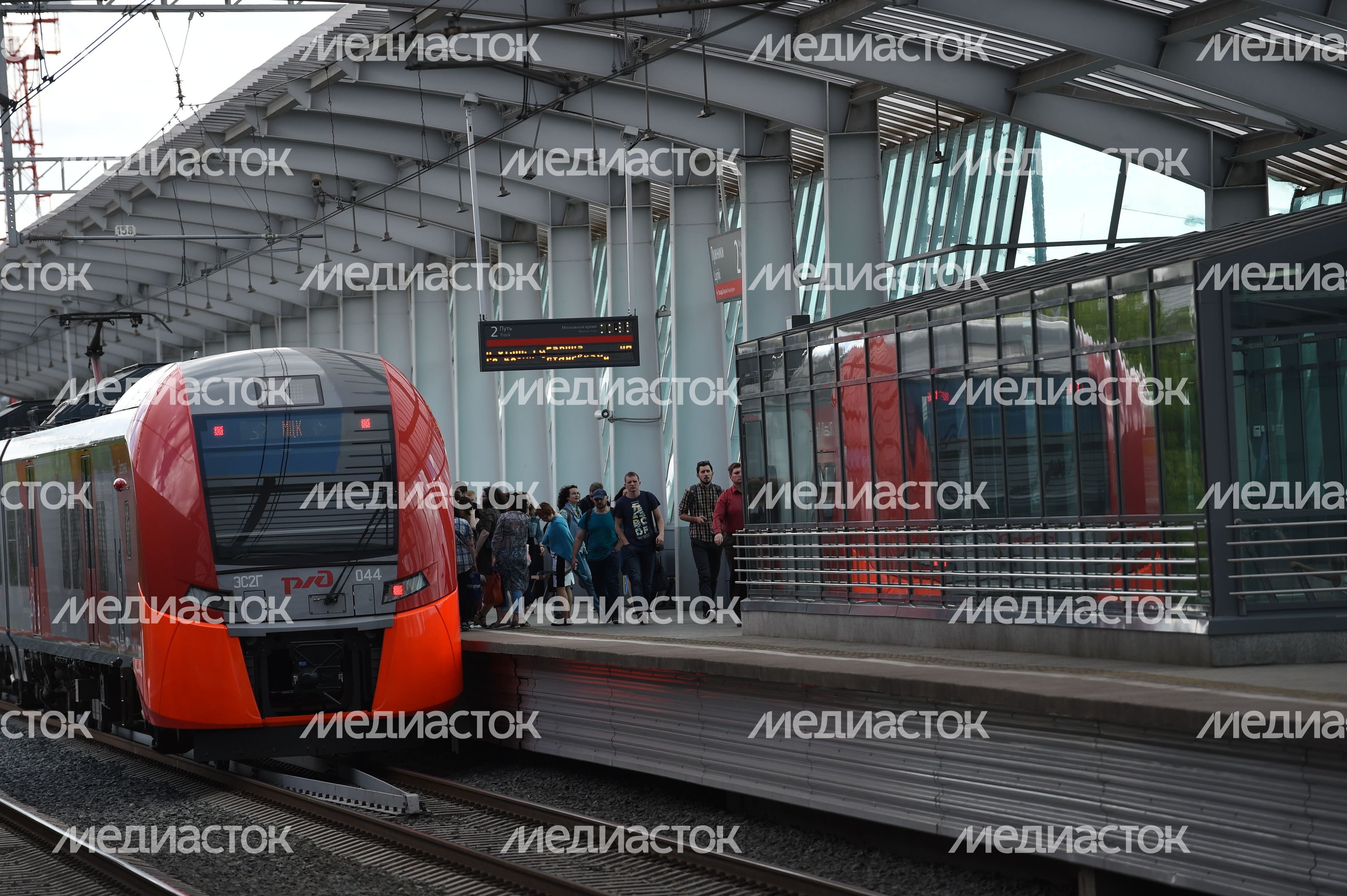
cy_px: 448
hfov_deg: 10.3
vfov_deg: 6.9
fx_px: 7479
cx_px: 674
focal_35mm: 200
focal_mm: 200
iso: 640
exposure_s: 1/2500
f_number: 3.5
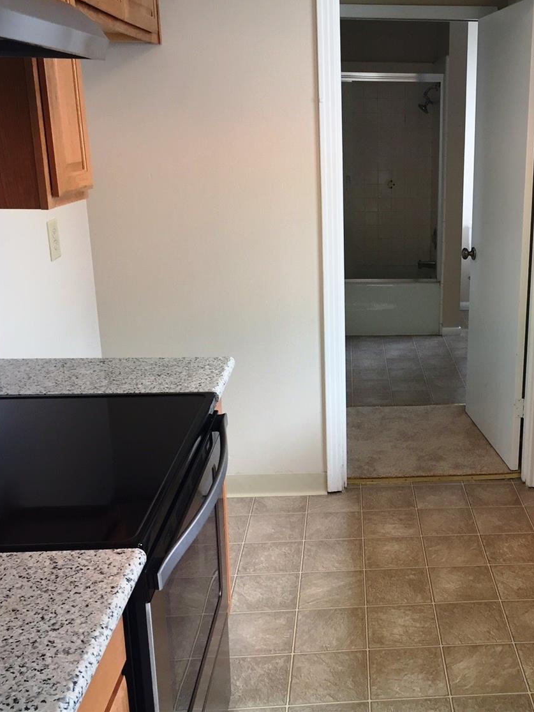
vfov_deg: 47.8
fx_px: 802
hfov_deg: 35.7
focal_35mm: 39
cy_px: 353
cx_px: 422
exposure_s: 1/40
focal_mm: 4.15
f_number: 2.2
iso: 32
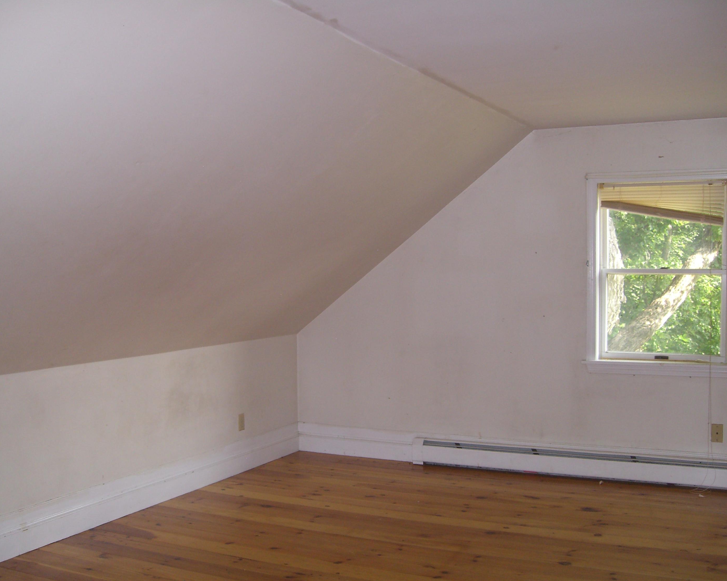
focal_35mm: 40
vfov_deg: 37.3
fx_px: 861
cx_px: 377
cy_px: 289
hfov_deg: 45.8
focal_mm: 6.2
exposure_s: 1/60
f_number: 2.7
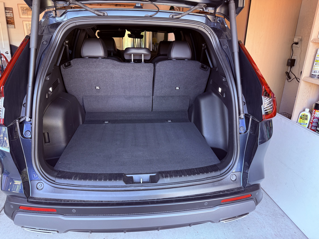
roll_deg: -1.4
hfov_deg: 71.6
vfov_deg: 56.8
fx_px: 221
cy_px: 120
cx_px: 160
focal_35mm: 24
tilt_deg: -20.0
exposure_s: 1/100
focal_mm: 6.76
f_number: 1.78
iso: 200
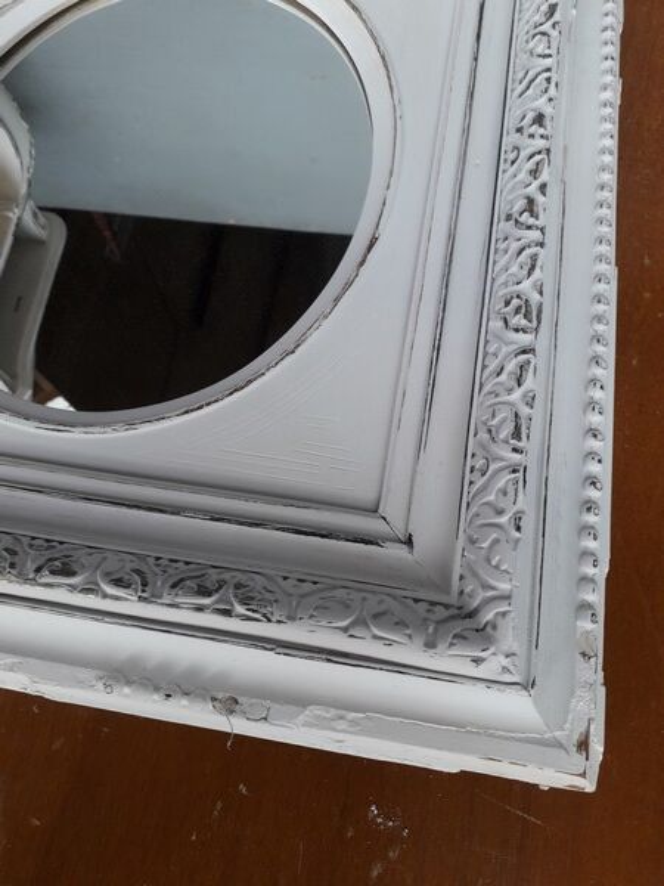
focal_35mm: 27
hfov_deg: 51.4
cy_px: 443
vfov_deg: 65.3
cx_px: 332
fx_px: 691
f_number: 1.9
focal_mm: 3.6
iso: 40
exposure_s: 1/100
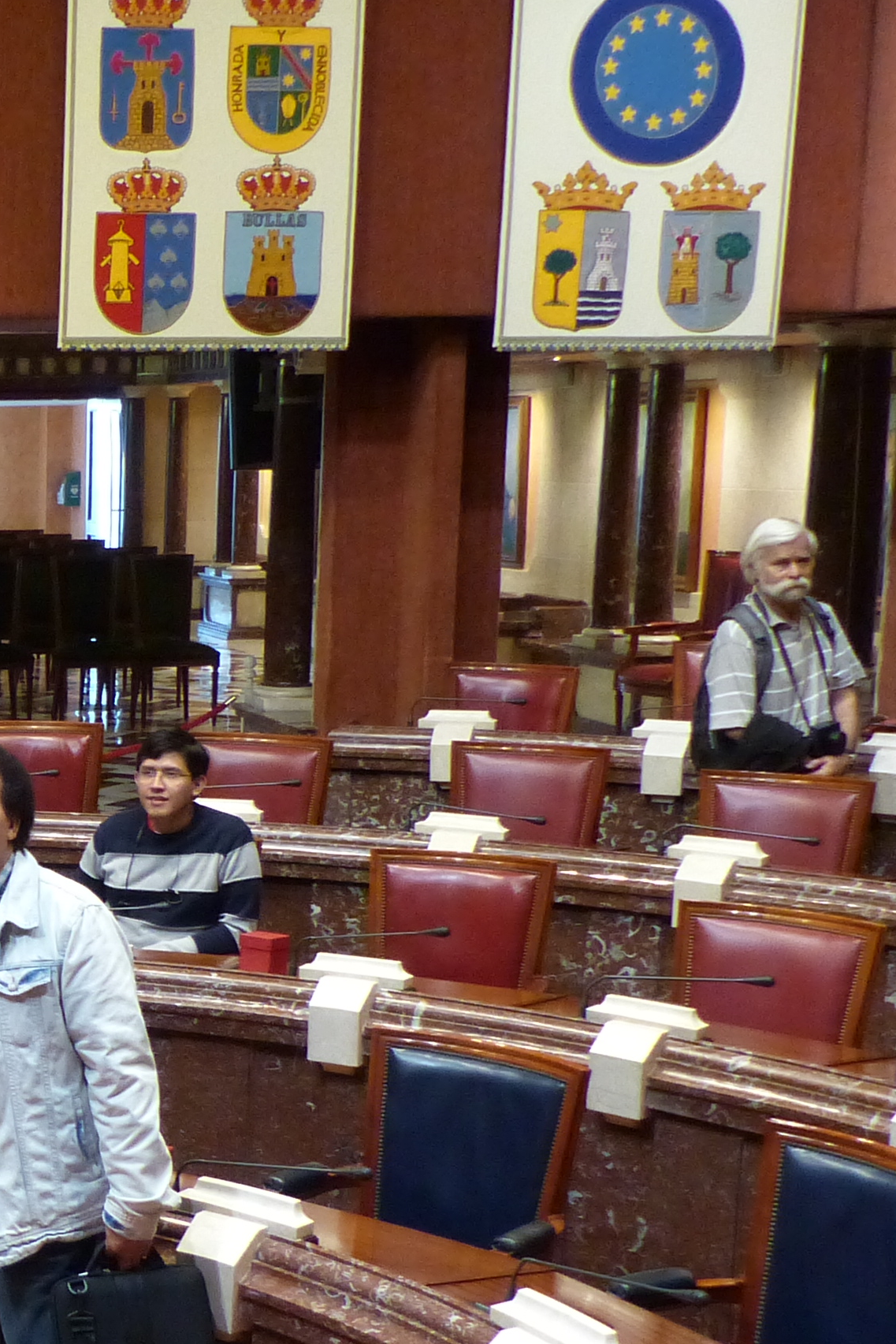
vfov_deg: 32.6
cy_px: 883
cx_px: -338
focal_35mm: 61
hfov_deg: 20.0
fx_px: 2277
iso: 400
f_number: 2.8
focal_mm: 4.5
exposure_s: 1/25
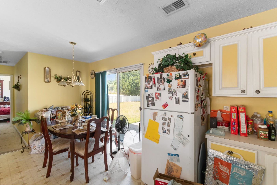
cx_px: 138
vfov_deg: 77.3
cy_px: 92
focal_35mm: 15
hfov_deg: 100.4
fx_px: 115
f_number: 4.5
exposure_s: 1/10
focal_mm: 10
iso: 100
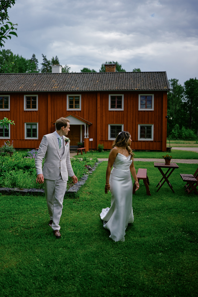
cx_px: 99
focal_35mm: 35
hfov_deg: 37.9
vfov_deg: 54.4
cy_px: 148
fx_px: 289
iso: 200
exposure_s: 1/8000
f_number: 1.4
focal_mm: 23
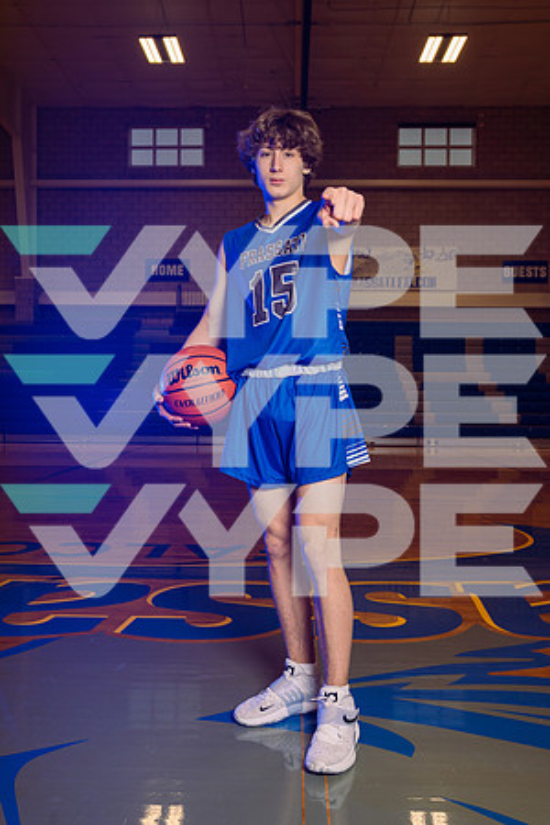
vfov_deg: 57.2
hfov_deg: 40.0
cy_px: 412
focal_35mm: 33
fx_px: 756
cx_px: 275
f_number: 7.1
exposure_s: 1/250
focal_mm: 33
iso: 400
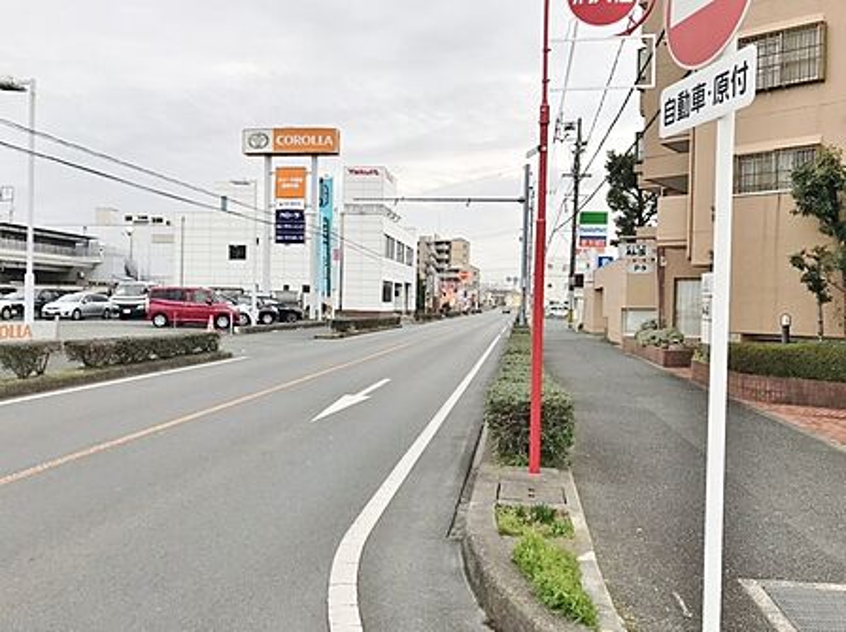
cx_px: 423
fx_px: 684
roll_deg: -1.0
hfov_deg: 63.5
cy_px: 316
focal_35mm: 28
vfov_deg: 49.7
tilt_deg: +1.1
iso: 20
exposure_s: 1/517
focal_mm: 3.99
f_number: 1.8
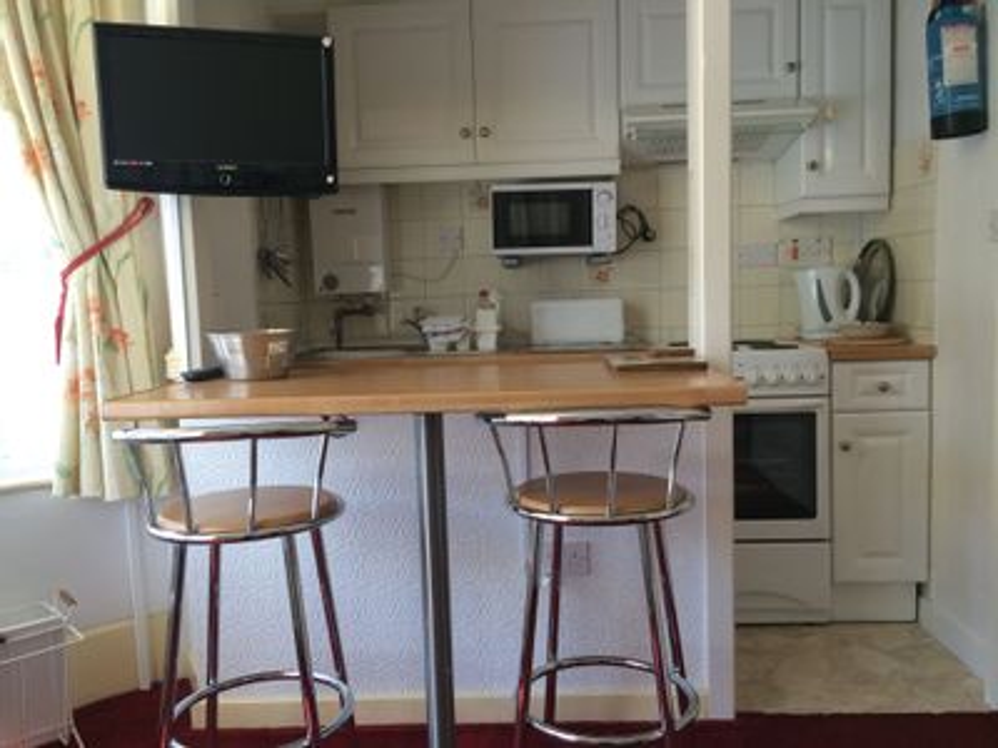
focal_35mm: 30
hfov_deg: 60.0
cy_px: 374
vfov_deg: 46.8
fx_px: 865
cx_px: 499
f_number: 2.2
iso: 64
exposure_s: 1/120
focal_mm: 4.12
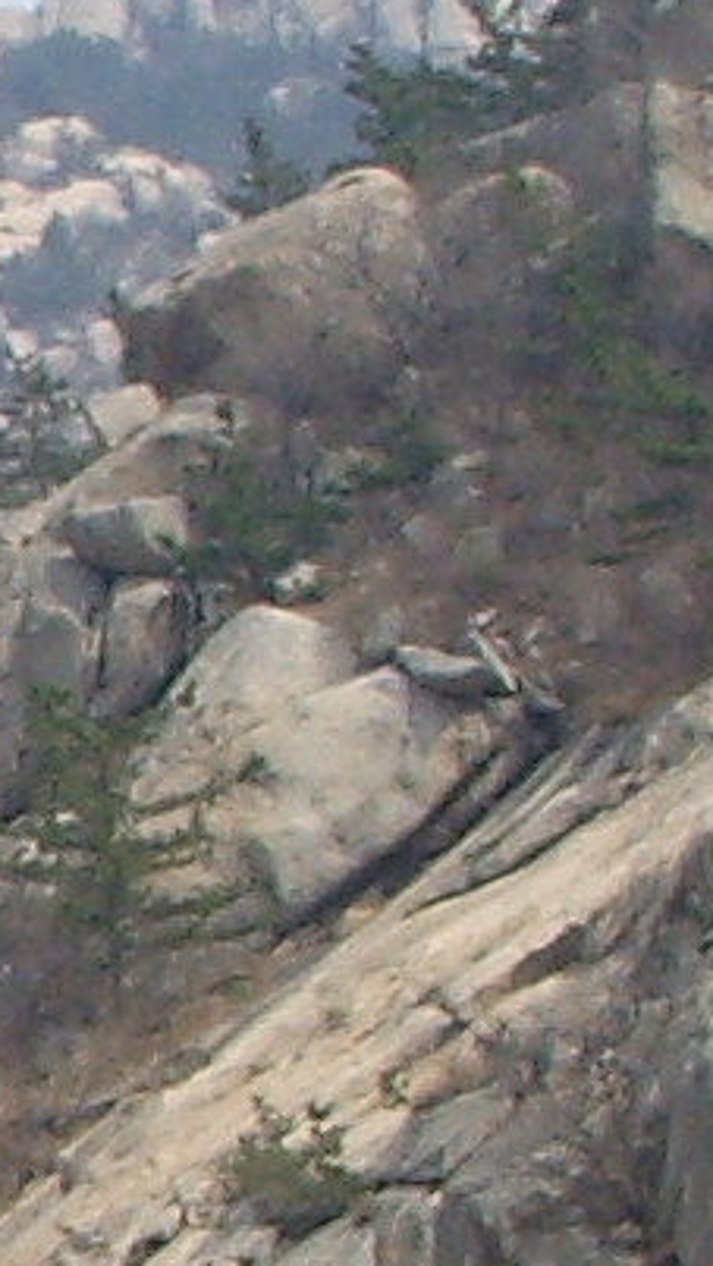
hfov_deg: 4.1
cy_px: 1451
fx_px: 9166
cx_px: -2249
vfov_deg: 7.8
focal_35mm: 273
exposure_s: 1/350
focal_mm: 6.6
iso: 50
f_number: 6.3
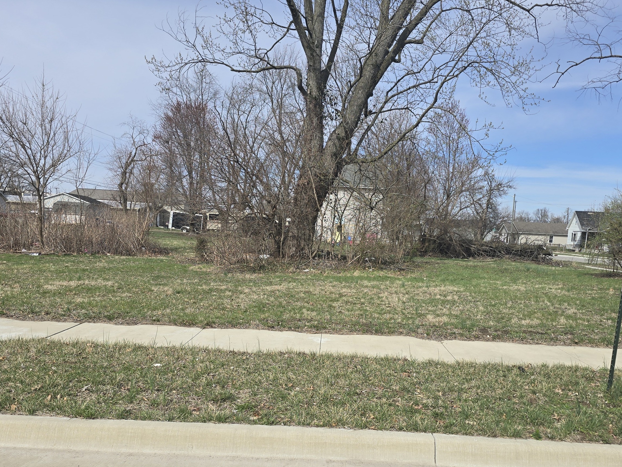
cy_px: 303
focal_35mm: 31
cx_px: 352
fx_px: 557
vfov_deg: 44.9
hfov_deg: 58.1
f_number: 1.7
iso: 12
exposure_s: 1/1151
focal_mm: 6.3
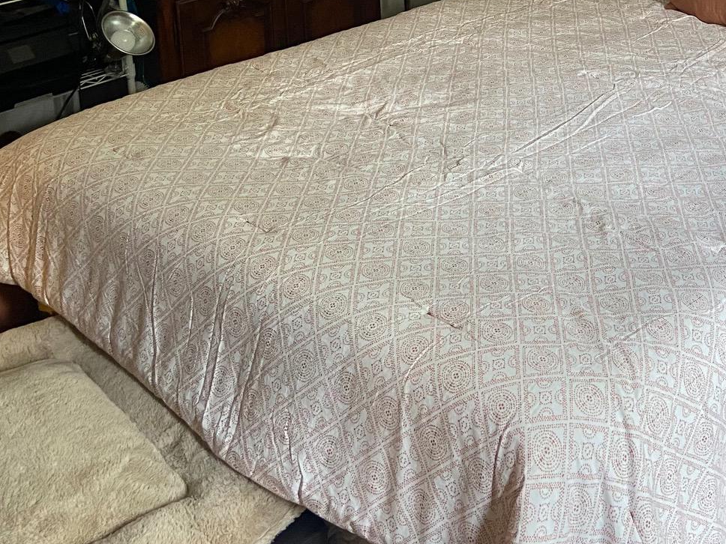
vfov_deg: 25.2
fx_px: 1154
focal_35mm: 55
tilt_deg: -16.9
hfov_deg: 34.2
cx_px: 540
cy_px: -7
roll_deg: +0.2
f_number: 1.8
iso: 160
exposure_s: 1/60
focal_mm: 4.25
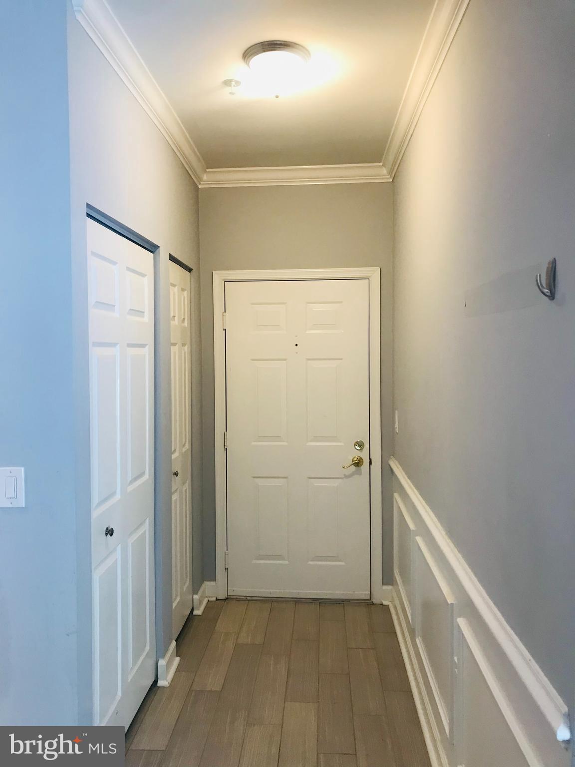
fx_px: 620
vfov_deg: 63.4
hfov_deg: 49.7
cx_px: 288
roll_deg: +0.9
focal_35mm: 28
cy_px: 384
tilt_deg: -0.9
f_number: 1.8
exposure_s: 1/24
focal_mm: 3.99
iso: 40
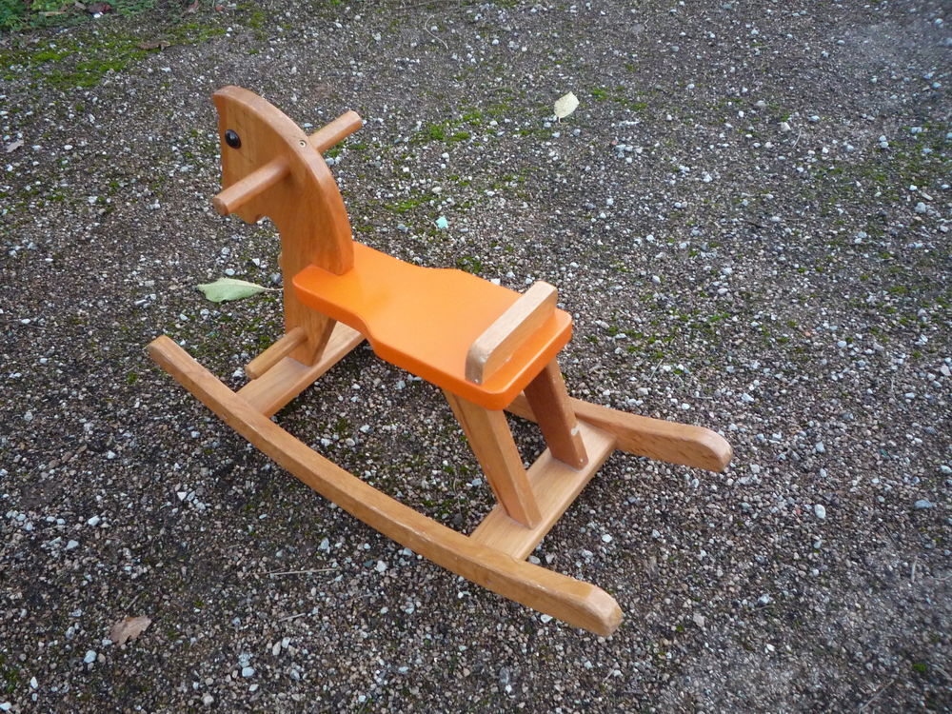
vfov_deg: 46.8
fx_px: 825
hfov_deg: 60.0
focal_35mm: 30
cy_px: 357
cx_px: 476
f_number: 3.3
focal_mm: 5.2
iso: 400
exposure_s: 1/30
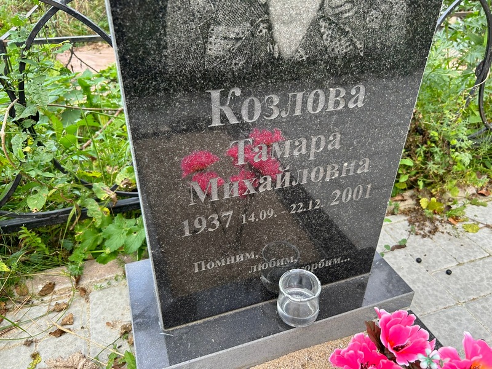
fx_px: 370
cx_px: 246
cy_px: 184
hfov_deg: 67.3
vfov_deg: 53.1
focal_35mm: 26
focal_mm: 5.7
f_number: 1.5
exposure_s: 1/121
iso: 64
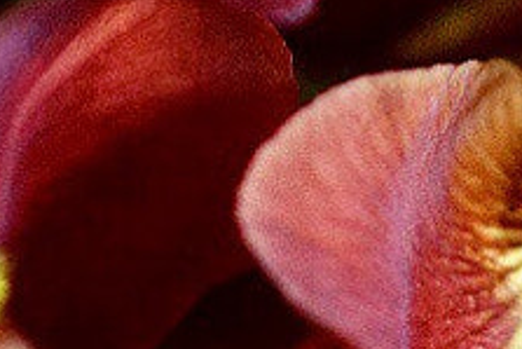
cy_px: -645
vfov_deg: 1.8
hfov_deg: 2.7
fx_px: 10925
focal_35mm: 753
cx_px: 829
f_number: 1.4
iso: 1100
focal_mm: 105
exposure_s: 1/400
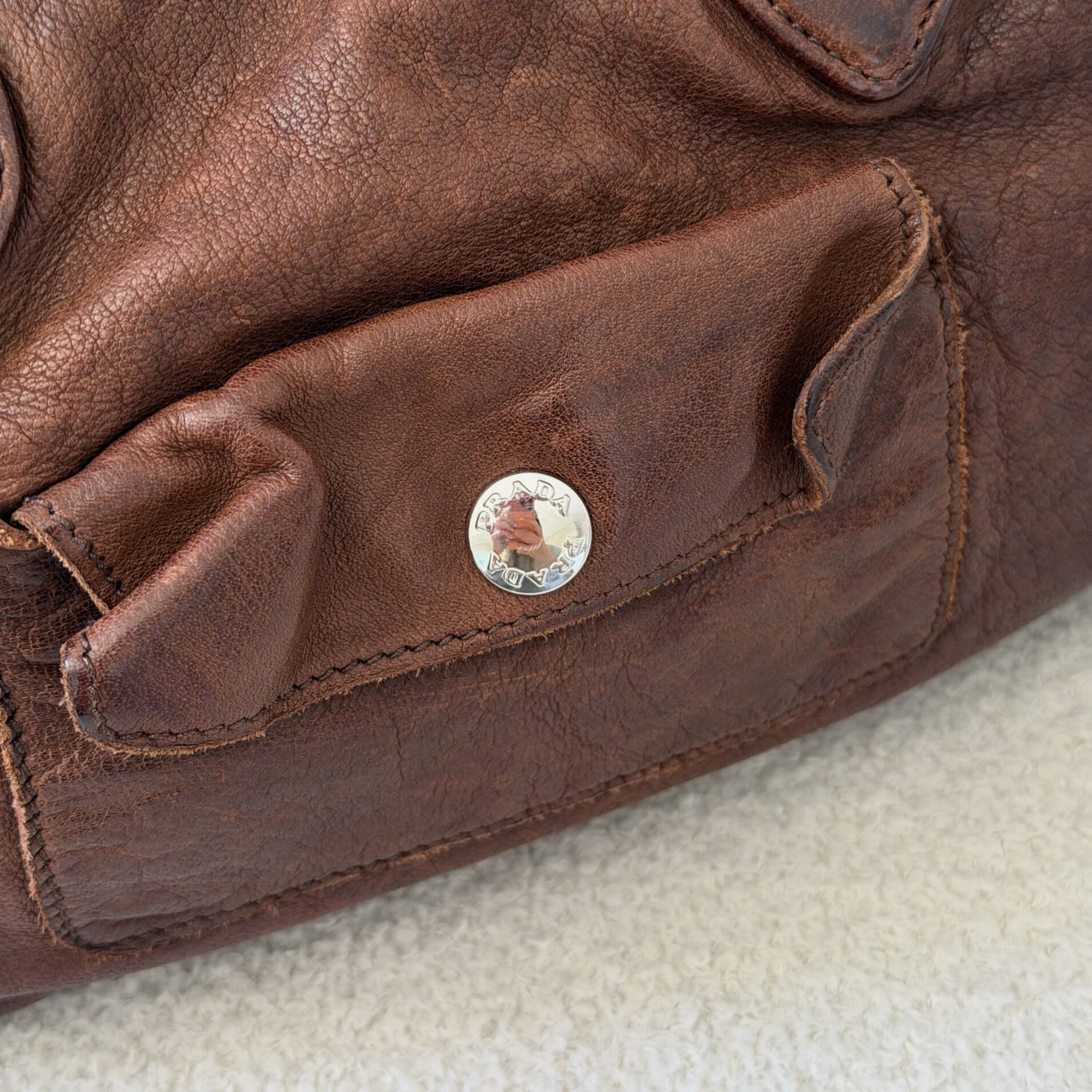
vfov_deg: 29.9
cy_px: 410
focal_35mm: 57
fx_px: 2034
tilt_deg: -49.2
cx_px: 550
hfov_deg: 30.0
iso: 125
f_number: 1.78
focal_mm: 6.76
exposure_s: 1/60
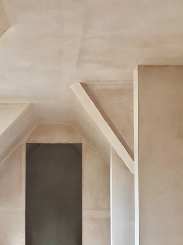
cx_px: 48
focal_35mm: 47
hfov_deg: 30.4
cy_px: 170
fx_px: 331
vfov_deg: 39.8
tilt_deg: +1.7
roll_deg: +0.4
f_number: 1.8
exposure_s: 1/33
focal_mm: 3.99
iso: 40
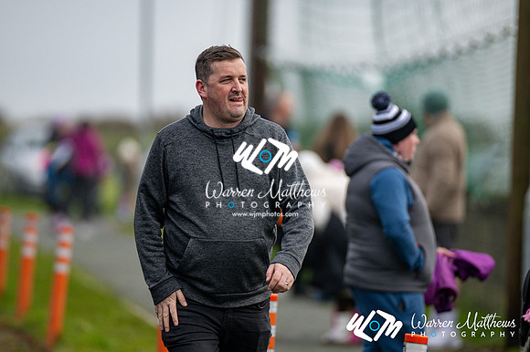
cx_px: 265
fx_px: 6621
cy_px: 176
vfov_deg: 3.1
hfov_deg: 4.6
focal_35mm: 450
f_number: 2.8
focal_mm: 300
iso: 450
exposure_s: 1/1600
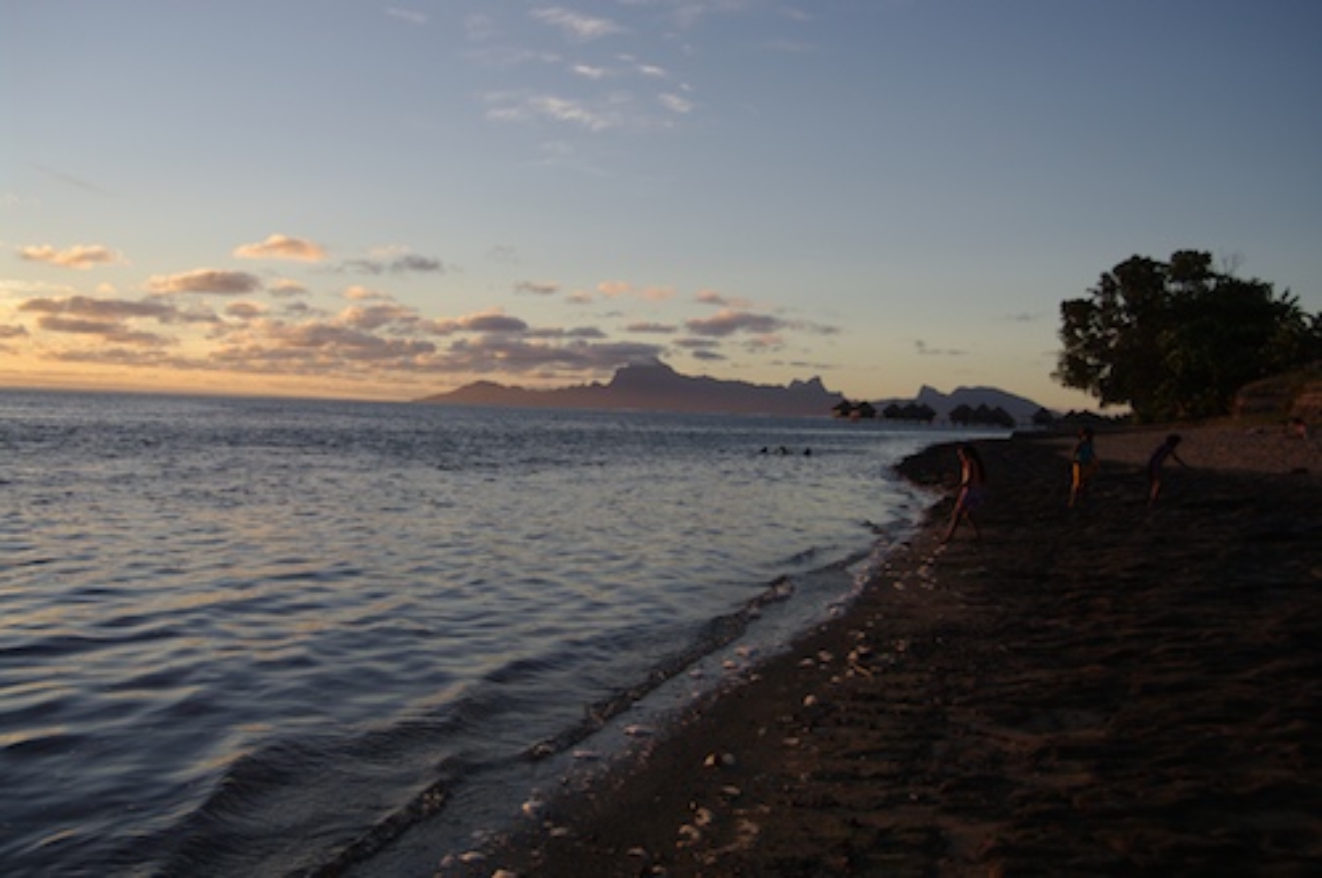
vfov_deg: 39.9
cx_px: 661
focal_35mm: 33
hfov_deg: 57.3
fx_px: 1210
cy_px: 439
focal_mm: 22
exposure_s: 1/1000
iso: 200
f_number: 2.8
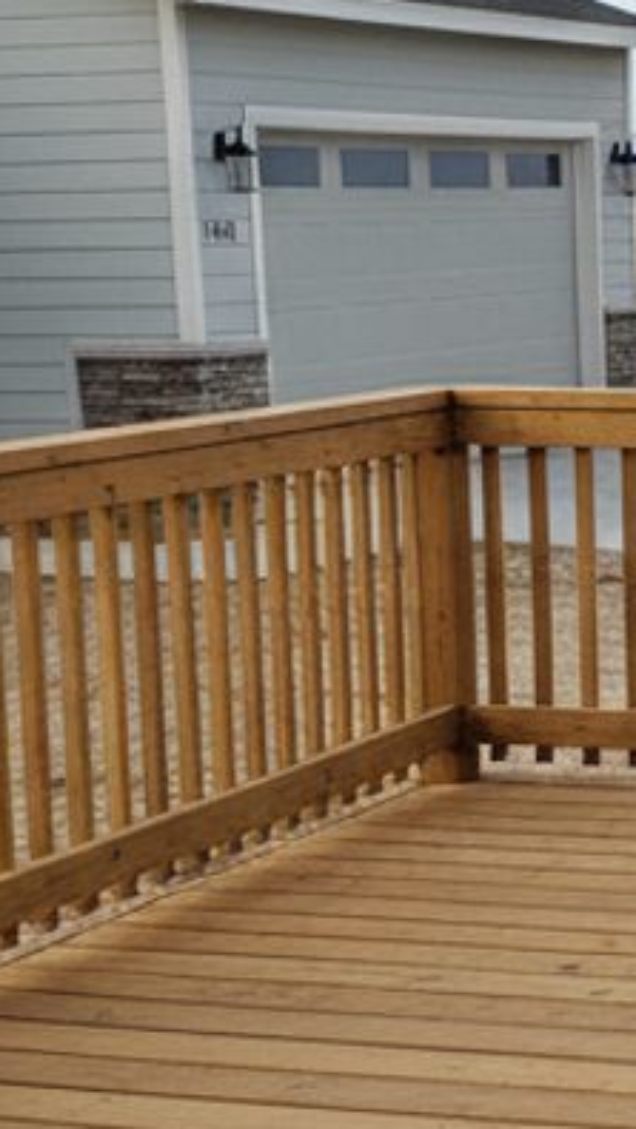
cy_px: 730
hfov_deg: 15.2
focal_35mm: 76
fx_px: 2277
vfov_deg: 27.7
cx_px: 819
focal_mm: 6.4
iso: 1553
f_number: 1.8
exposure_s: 1/1297
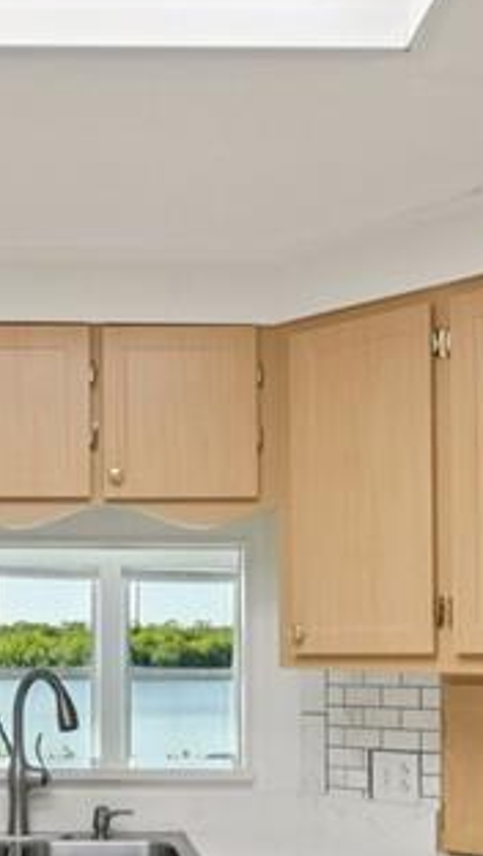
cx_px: 77
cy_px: 634
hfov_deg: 24.5
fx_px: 1091
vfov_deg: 41.7
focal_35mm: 48
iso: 400
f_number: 8
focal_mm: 14
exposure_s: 1/160
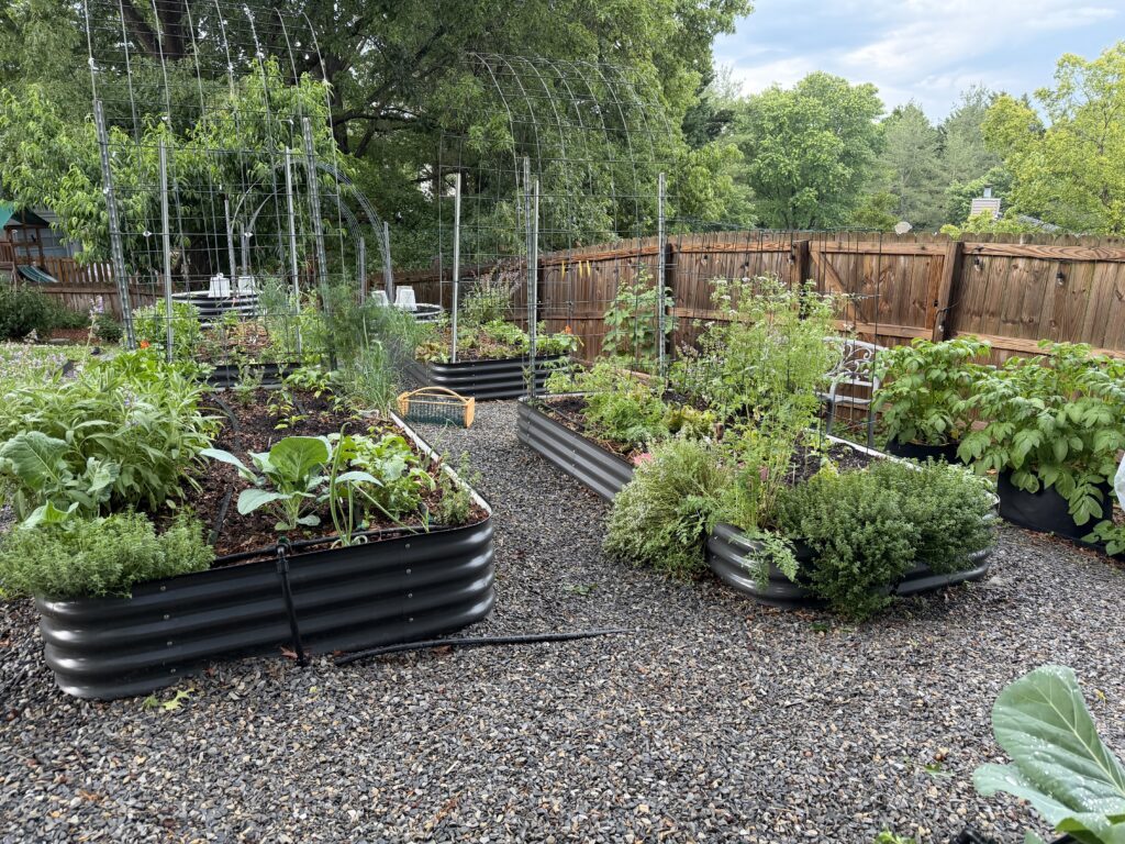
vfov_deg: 56.8
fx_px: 780
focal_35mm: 24
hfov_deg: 71.6
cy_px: 422
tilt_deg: -16.0
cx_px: 562
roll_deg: +0.6
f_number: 1.78
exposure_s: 1/132
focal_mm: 6.76
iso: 200
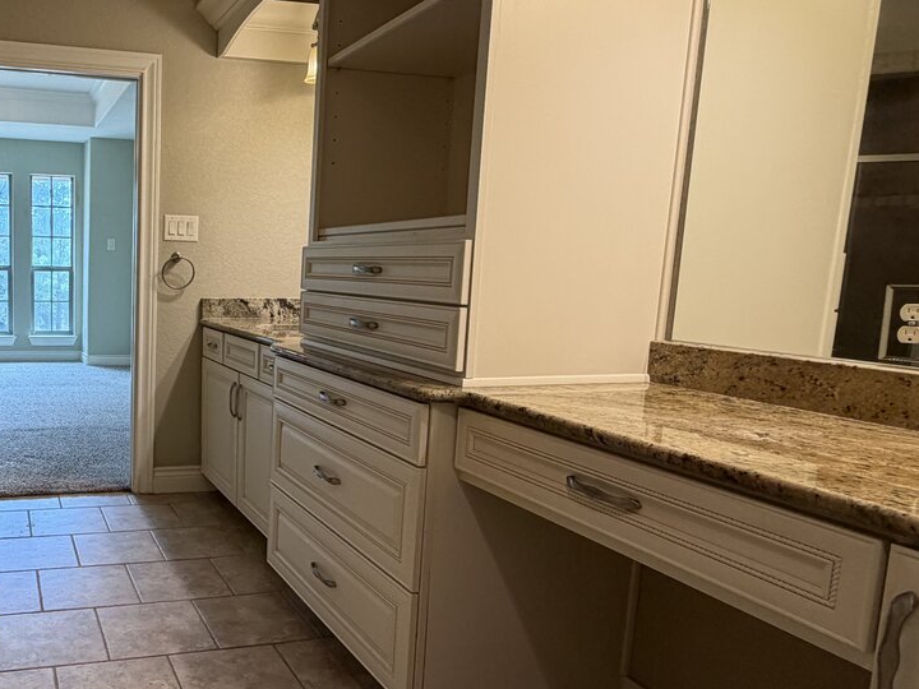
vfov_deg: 49.7
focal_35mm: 28
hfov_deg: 58.0
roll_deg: -0.4
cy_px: 360
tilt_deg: -8.1
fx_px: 743
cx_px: 168
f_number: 2.2
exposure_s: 1/60
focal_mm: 2.22
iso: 200
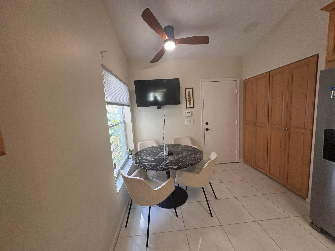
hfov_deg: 102.1
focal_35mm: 14
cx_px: 168
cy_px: 126
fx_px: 135
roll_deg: +2.9
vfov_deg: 85.7
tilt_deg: -5.8
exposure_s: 1/132
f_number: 2.2
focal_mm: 2.22
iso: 250
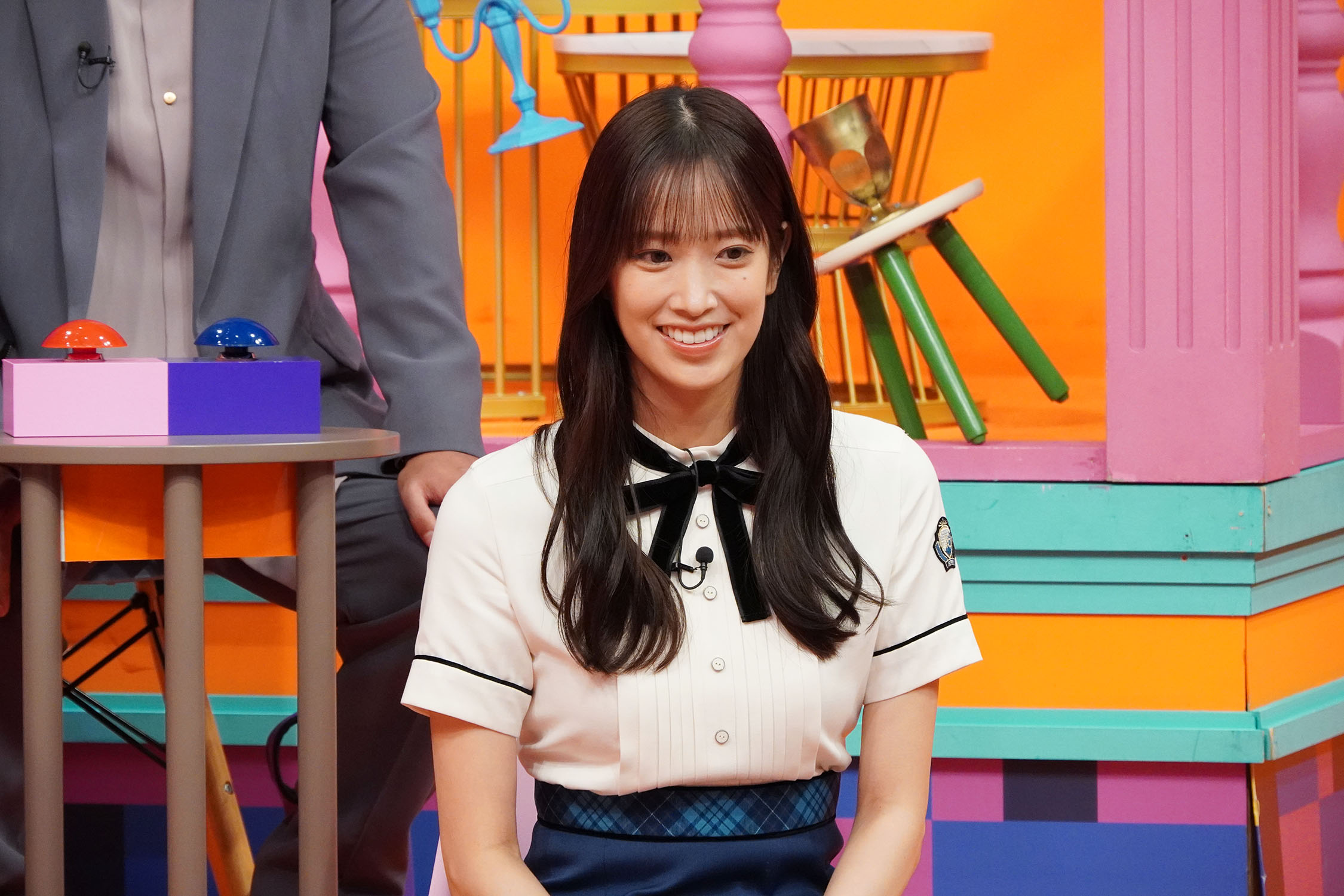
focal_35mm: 288
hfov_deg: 7.2
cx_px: 672
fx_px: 10751
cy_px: 448
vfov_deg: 4.8
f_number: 9
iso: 3200
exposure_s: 1/125
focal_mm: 192
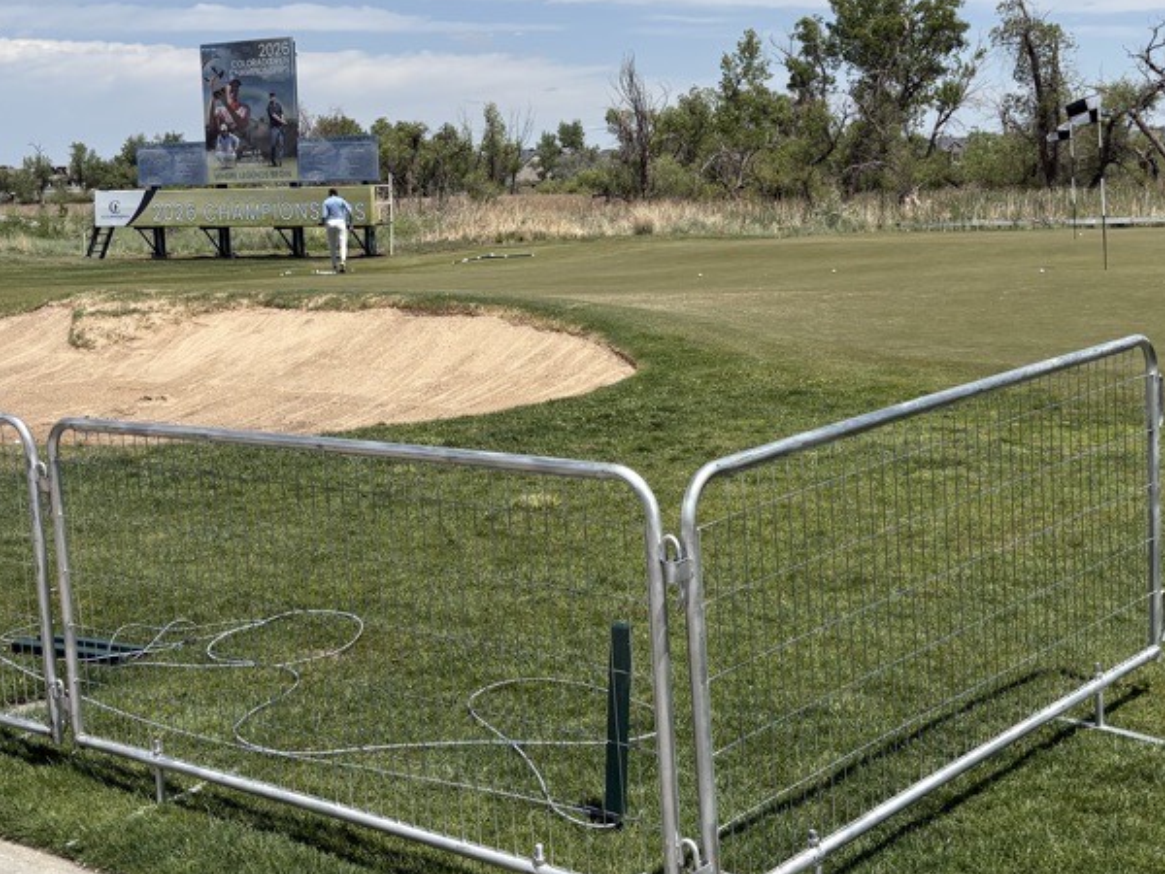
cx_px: 509
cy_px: 387
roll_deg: +1.8
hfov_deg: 36.8
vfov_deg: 28.0
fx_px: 1750
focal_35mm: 52
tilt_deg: -6.3
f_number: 1.6
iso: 50
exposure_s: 1/5814
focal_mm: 5.96
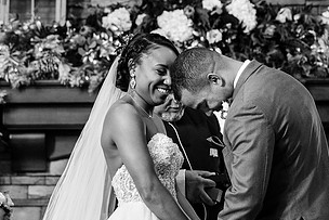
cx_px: 203
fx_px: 2825
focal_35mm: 309
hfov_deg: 6.7
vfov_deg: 4.5
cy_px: 100
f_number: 4
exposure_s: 1/200
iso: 2000
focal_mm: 155
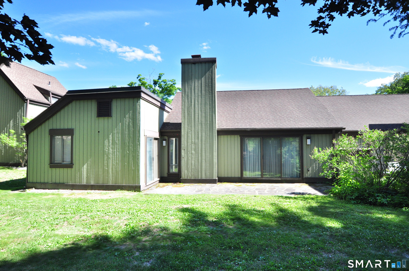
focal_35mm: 20
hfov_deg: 85.5
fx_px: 221
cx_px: 204
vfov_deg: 63.1
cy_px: 136
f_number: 8
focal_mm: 13
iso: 500
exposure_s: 1/200
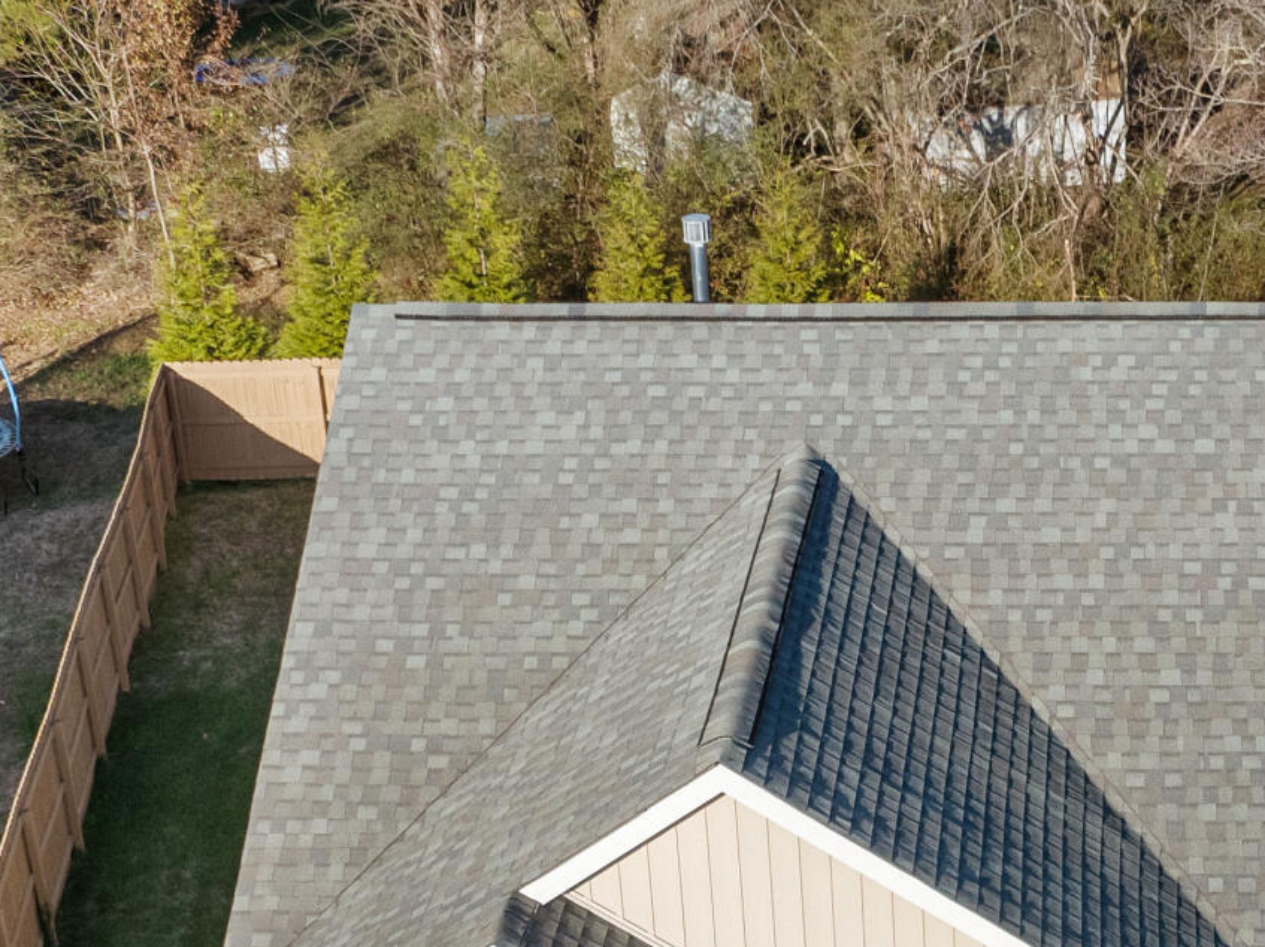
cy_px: 1028
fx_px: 3104
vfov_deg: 16.8
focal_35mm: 85
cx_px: 1096
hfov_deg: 22.6
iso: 210
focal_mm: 12.29
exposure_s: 1/80
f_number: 2.8
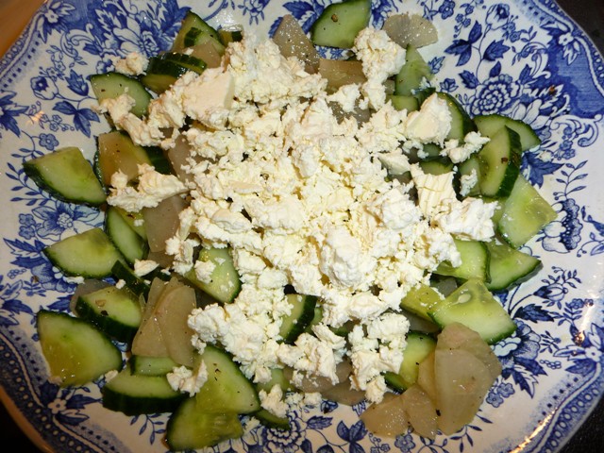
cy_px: 226
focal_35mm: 28
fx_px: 489
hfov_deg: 63.4
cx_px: 302
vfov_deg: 49.7
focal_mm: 4.7
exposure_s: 1/30
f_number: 3.3
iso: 100
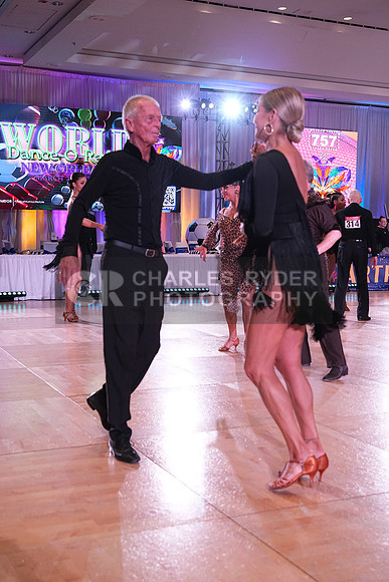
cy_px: 291
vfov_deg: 45.4
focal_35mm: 43
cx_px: 194
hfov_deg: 31.2
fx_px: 696
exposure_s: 1/400
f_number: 5
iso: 3200
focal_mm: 43
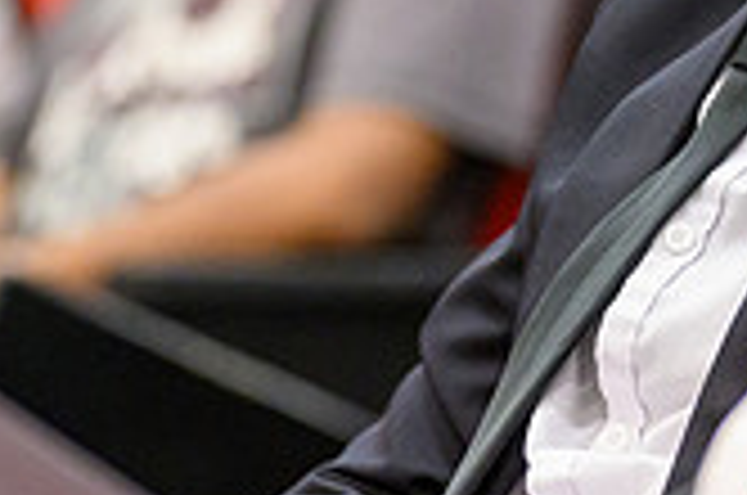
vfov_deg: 3.5
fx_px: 7953
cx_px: 495
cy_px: -304
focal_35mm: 384
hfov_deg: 5.4
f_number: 2.7
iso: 8000
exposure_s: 1/400
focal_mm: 109
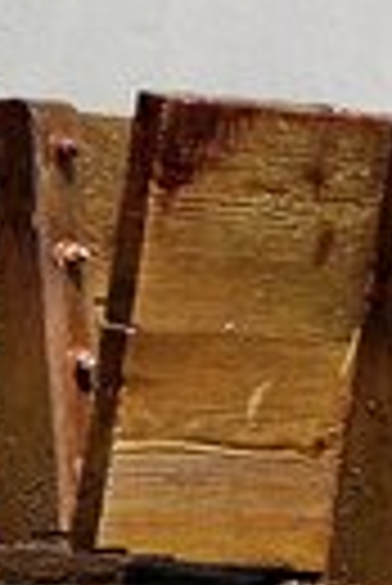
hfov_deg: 3.2
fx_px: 7020
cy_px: 558
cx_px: -185
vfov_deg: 4.8
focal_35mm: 431
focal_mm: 19.4
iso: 80
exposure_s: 1/160
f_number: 3.2
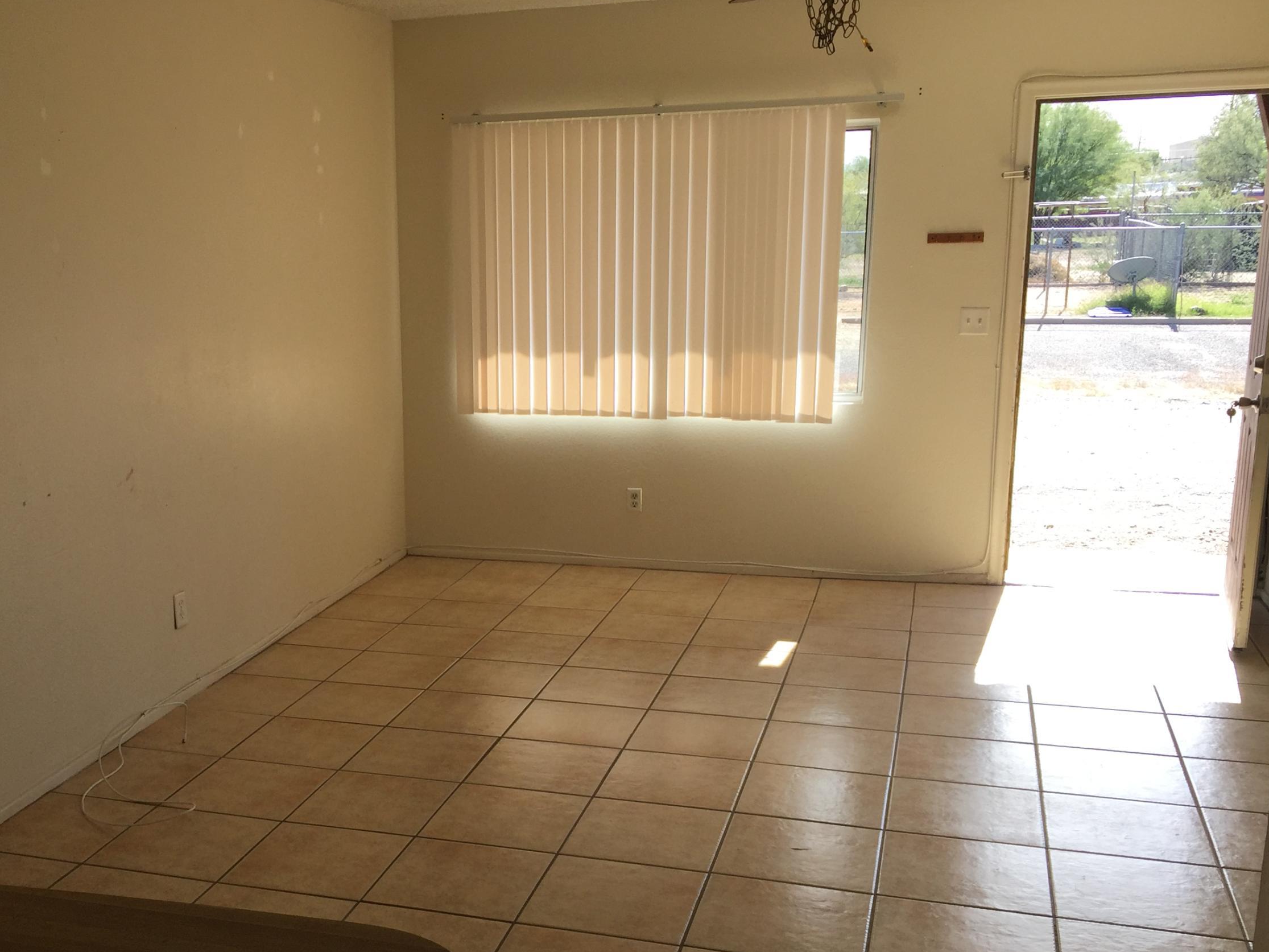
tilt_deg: -15.2
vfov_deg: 36.6
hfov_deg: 47.2
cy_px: 599
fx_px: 1430
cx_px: 434
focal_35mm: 39
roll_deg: -0.3
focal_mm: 4.15
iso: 32
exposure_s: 1/384
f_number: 2.2
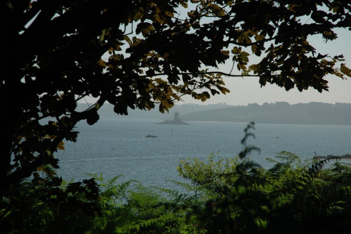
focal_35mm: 105
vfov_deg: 13.0
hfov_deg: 19.5
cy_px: 117
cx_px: 176
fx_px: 1023
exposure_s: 1/320
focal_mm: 70
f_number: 7.1
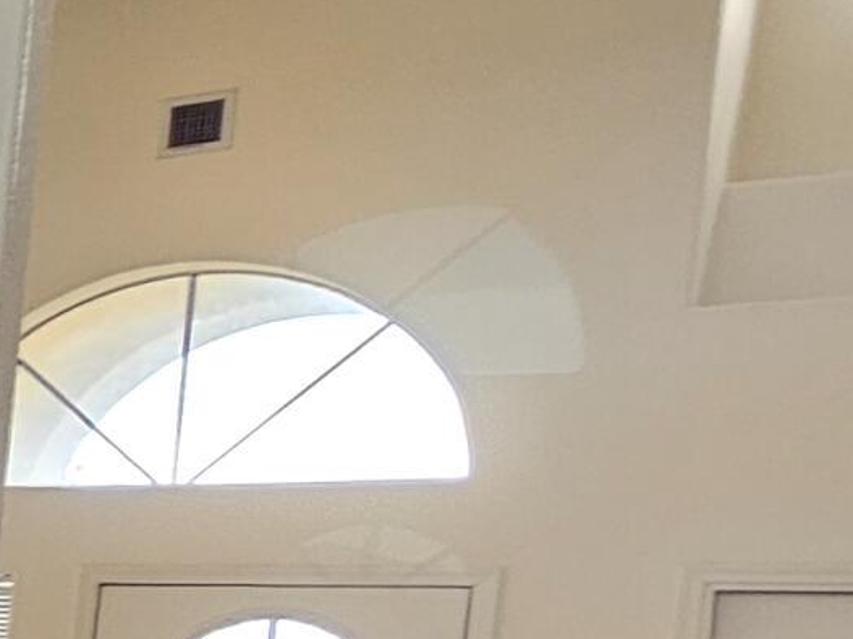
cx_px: -1455
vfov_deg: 18.6
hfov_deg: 13.1
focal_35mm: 74
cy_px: 812
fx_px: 1823
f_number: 2.2
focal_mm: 2.2
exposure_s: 1/60
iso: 125
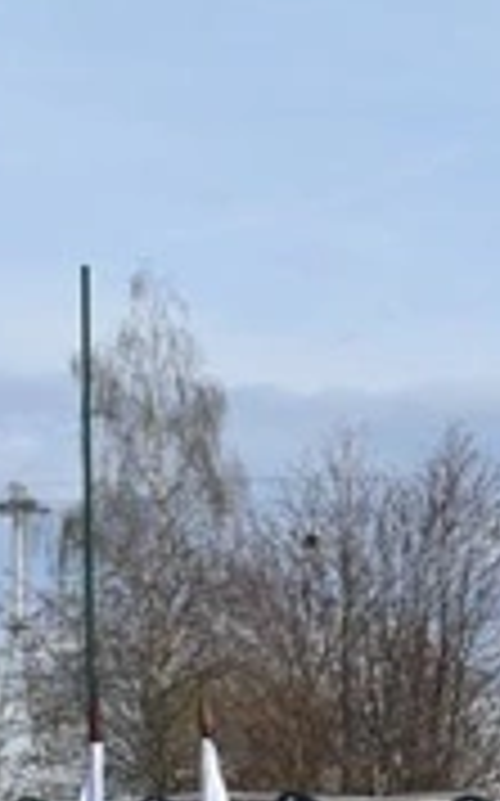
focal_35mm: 155
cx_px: 1065
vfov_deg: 13.0
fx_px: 3385
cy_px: 1084
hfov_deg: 8.0
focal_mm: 24
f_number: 9
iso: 100
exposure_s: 1/320
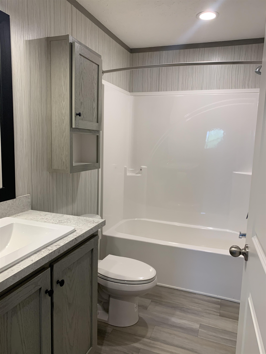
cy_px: 177
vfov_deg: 67.3
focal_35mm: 26
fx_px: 266
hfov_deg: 53.1
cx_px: 133
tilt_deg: -6.6
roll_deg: -1.9
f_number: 1.8
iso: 100
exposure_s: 1/120
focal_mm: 4.25
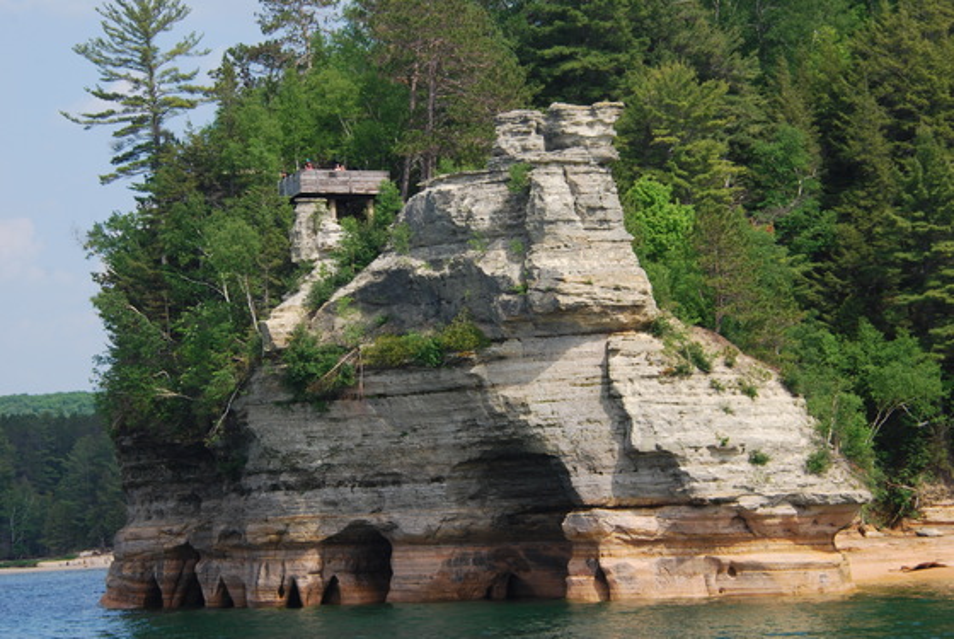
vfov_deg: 11.2
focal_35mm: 123
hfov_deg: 16.6
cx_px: 477
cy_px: 320
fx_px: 3264
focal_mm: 82
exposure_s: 1/200
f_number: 10
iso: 200
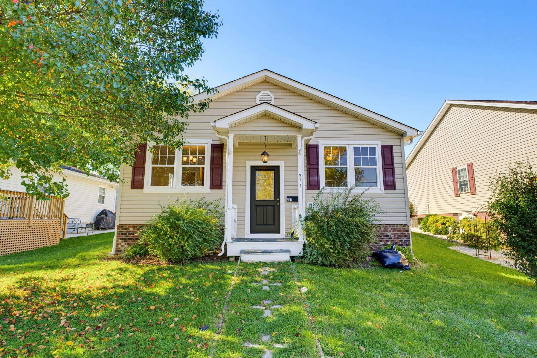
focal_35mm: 18
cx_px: 268
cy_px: 179
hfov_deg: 90.0
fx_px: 268
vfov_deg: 67.4
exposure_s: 1/20
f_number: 7.1
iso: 320
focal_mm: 18
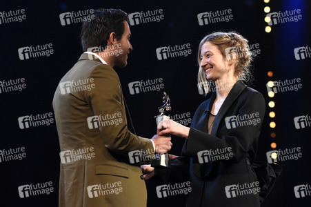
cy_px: 104
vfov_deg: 13.0
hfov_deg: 19.5
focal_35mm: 105
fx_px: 906
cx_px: 156
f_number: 3.2
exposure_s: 1/320
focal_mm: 70
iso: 1600
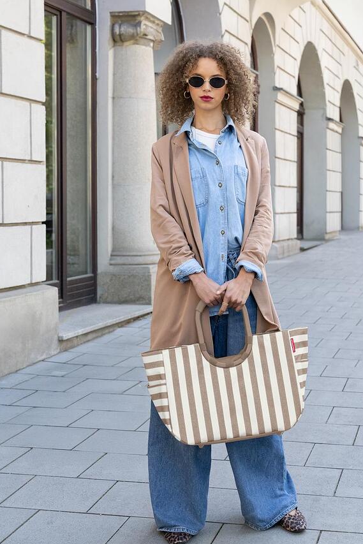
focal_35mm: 61
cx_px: 179
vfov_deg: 32.9
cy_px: 276
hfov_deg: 22.3
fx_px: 922
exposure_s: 1/1000
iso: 4000
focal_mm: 60
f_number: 5.6
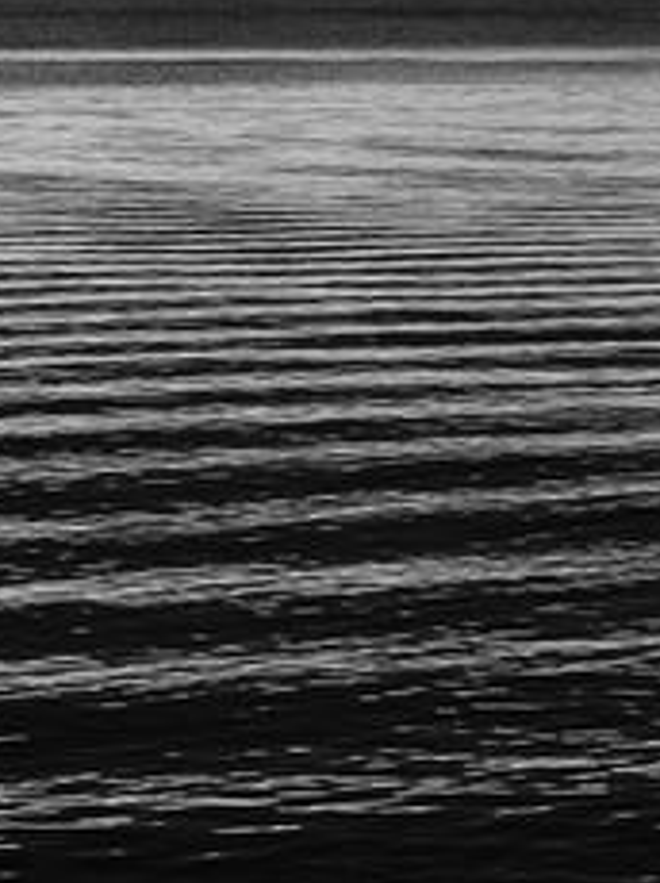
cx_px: -58
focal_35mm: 176
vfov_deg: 11.2
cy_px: 125
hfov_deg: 8.4
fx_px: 4483
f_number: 5.6
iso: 64
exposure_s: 1/80
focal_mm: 35
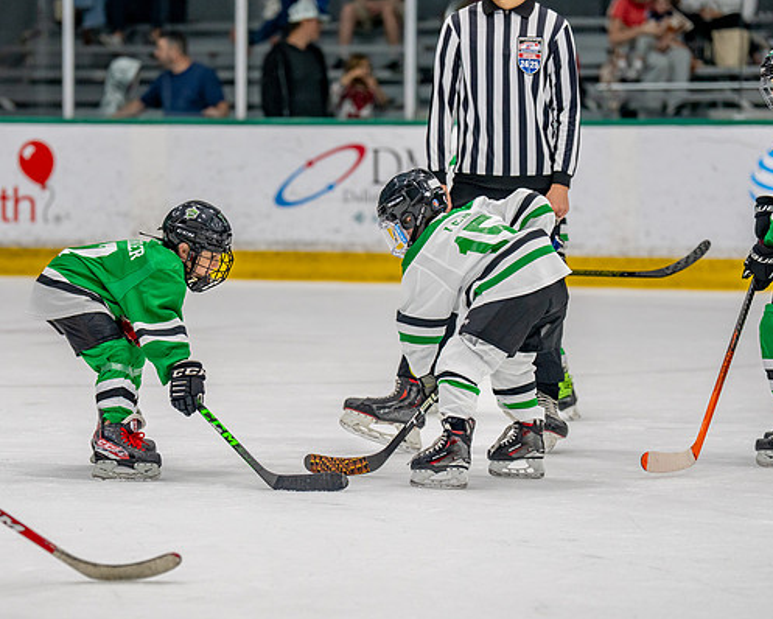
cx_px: 294
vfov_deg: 8.0
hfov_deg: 9.9
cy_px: 339
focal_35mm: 194
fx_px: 4440
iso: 1000
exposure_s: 1/1250
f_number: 2.8
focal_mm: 132
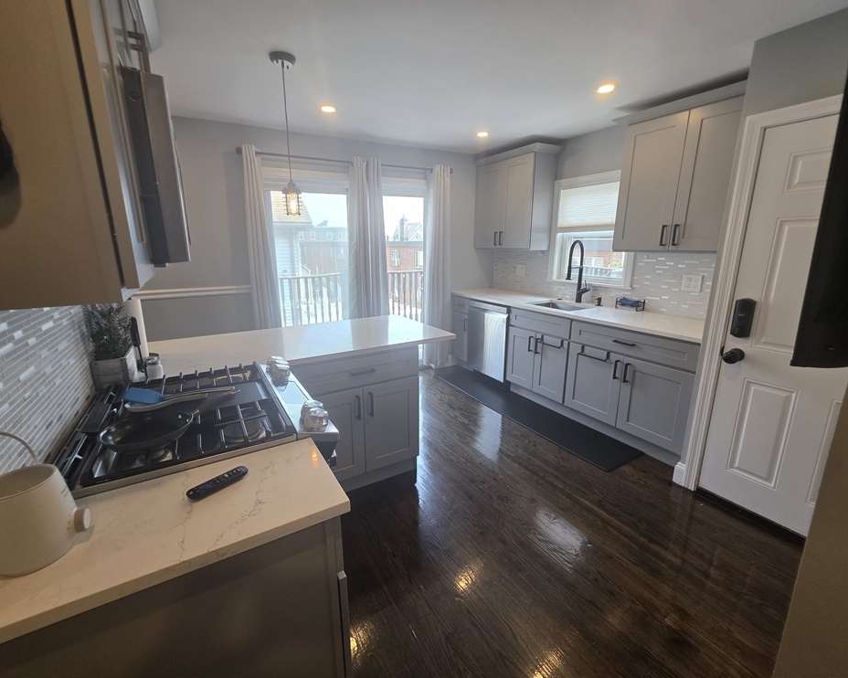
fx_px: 351
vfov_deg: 87.9
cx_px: 410
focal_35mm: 14
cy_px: 329
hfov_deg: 100.7
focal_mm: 2.2
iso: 100
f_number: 1.9
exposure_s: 1/120
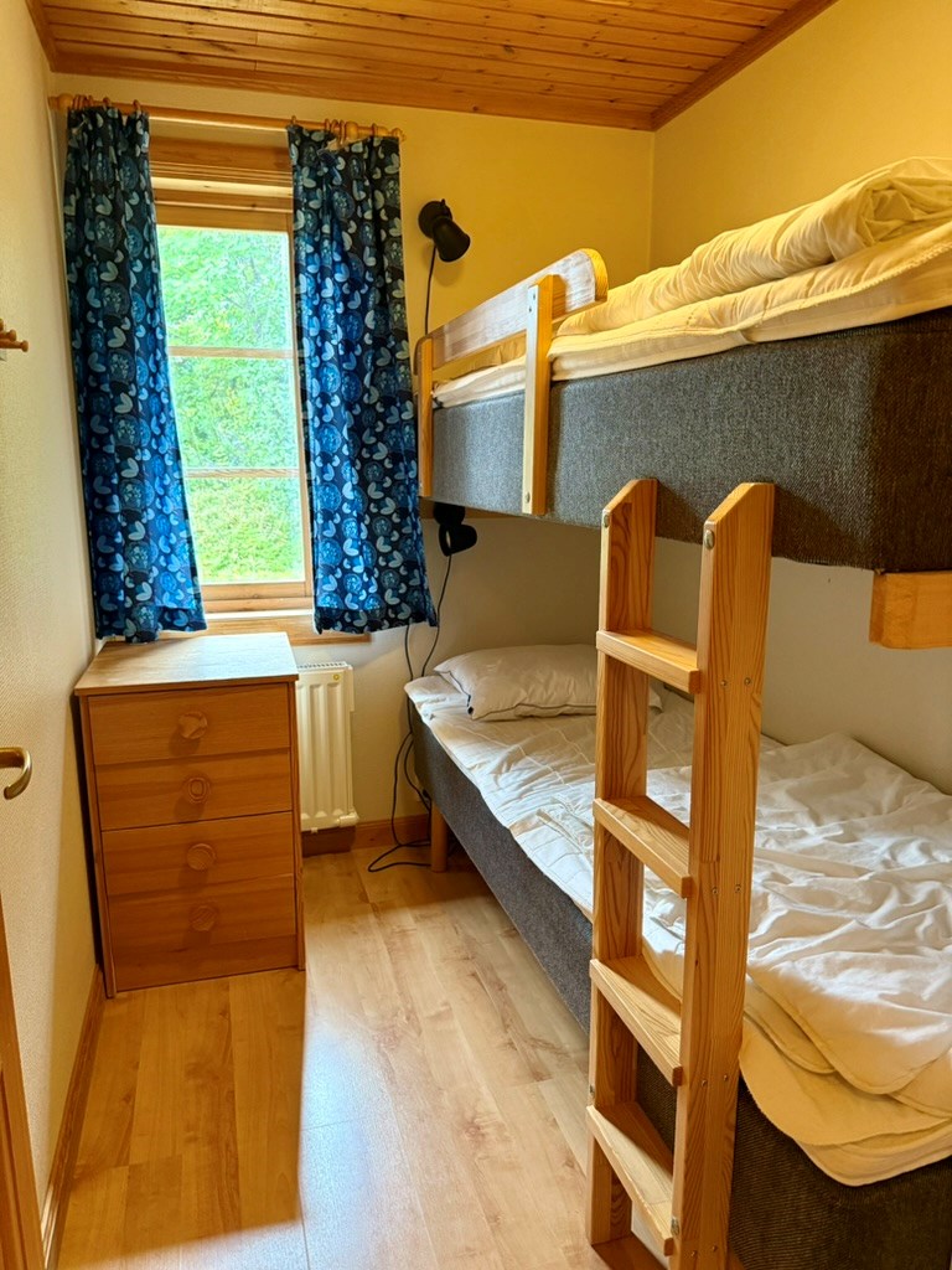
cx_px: 476
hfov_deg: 56.8
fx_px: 880
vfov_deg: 71.6
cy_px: 635
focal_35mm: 24
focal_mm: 6.76
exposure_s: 1/50
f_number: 1.78
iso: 320
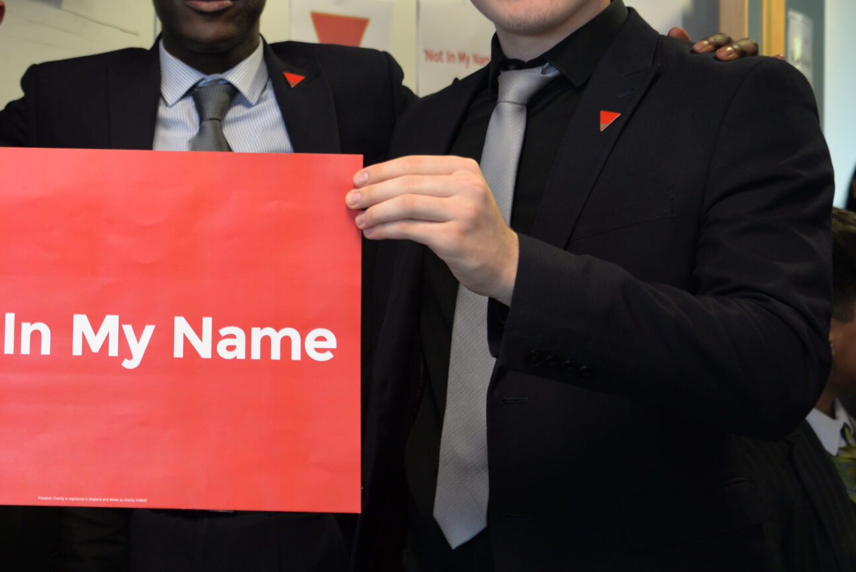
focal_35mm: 71
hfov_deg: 27.8
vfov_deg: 19.0
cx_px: 154
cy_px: 114
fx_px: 1689
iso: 800
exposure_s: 1/40
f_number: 4
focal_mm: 36
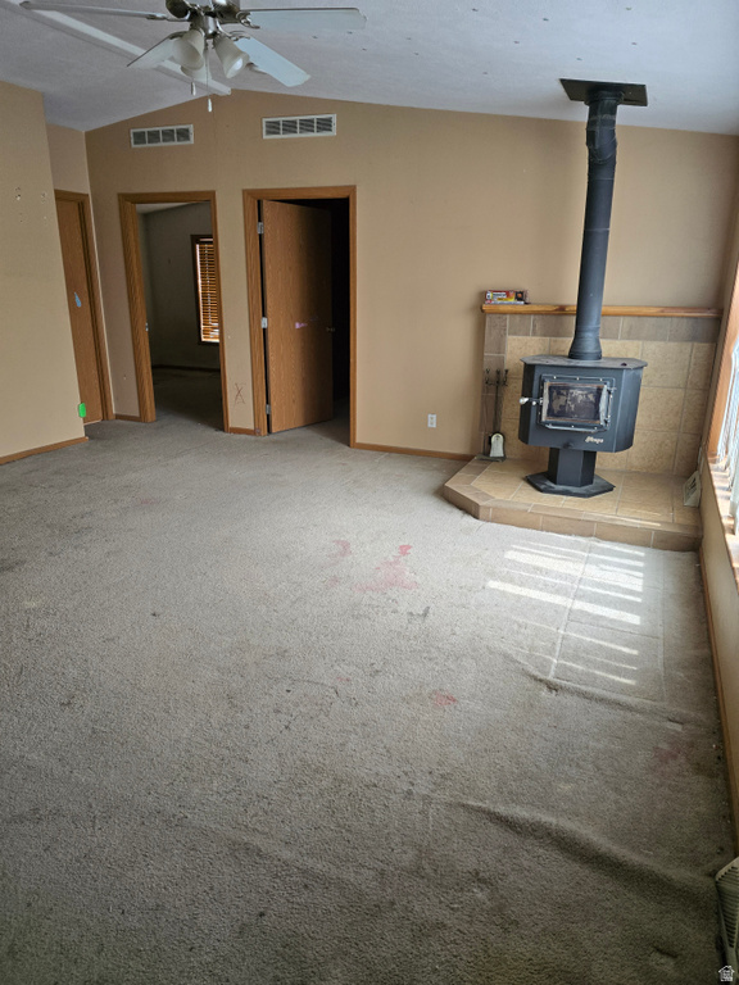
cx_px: 370
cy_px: 492
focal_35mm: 23
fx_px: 655
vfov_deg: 73.9
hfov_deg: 58.9
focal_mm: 6.3
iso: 125
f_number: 1.7
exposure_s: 1/180
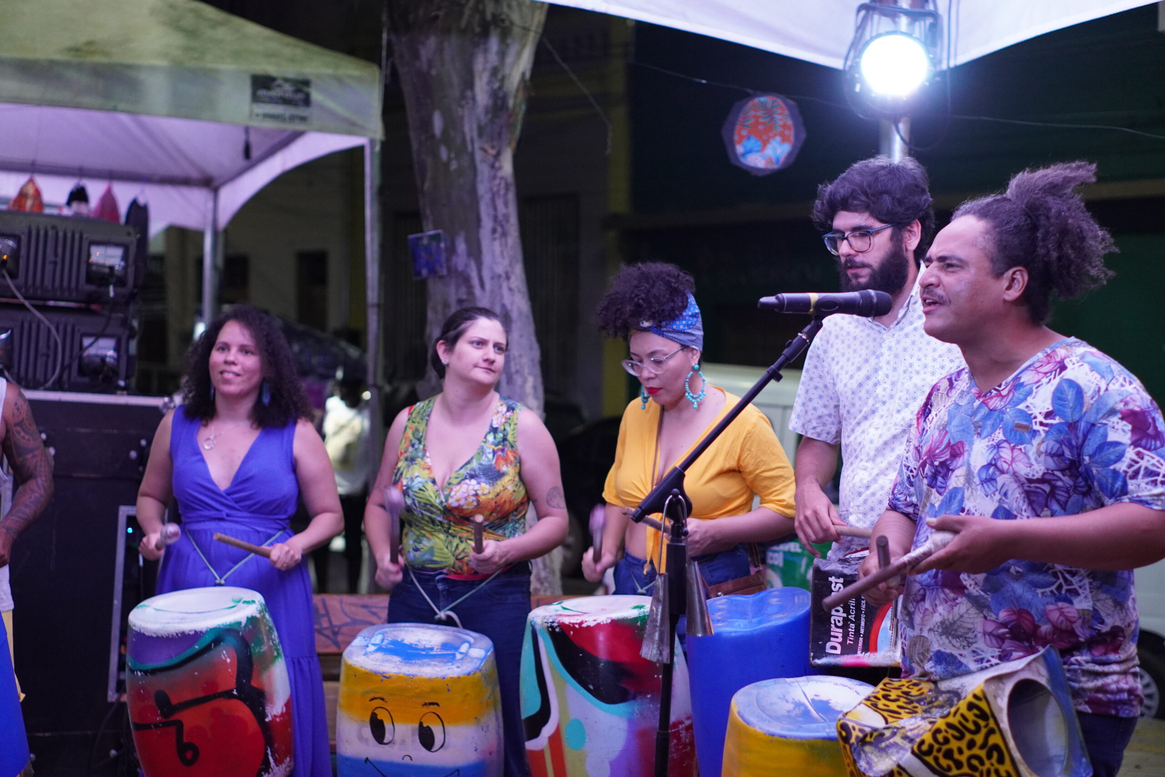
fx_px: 2427
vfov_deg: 18.2
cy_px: 388
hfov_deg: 27.0
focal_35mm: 75
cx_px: 582
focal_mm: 50
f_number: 2
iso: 1600
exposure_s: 1/160
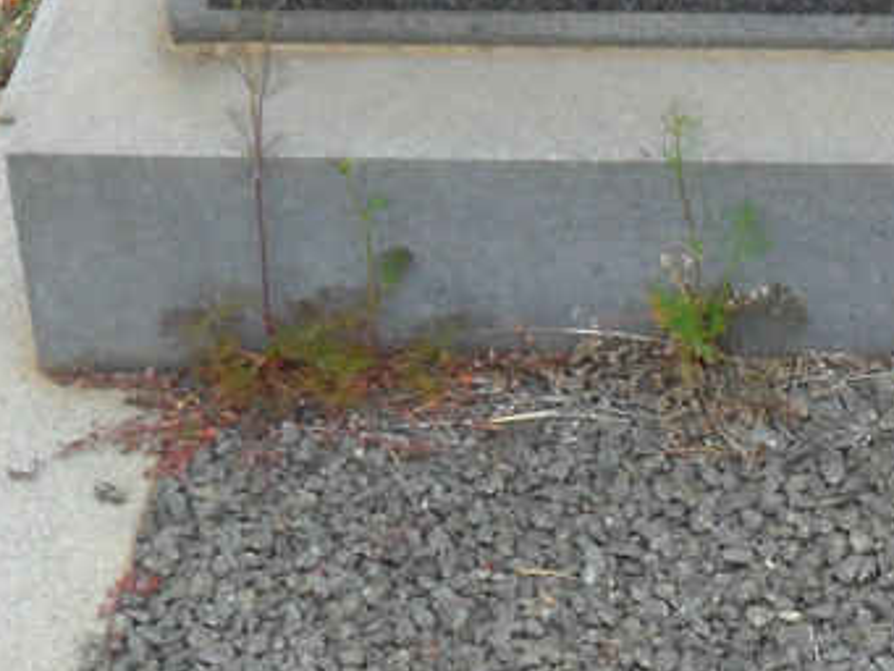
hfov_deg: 10.7
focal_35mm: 183
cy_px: -257
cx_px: 933
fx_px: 4728
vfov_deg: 8.0
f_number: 5
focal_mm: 9.3
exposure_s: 1/180
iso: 100
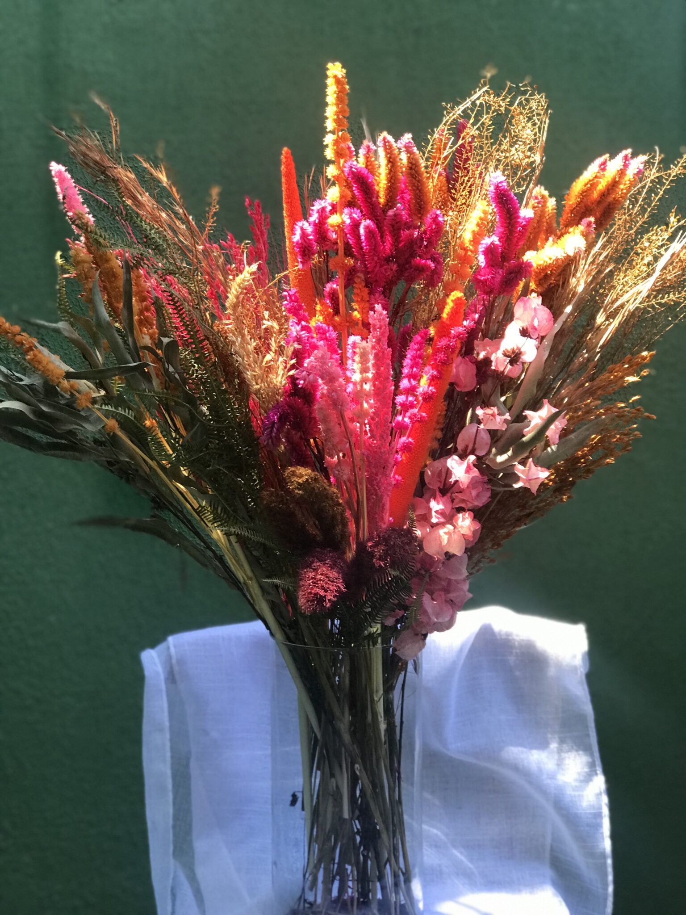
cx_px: 343
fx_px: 1506
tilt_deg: -9.0
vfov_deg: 33.8
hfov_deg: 25.7
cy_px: 458
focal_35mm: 57
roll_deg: +1.4
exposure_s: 1/60
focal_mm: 6.6
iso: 80
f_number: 2.8
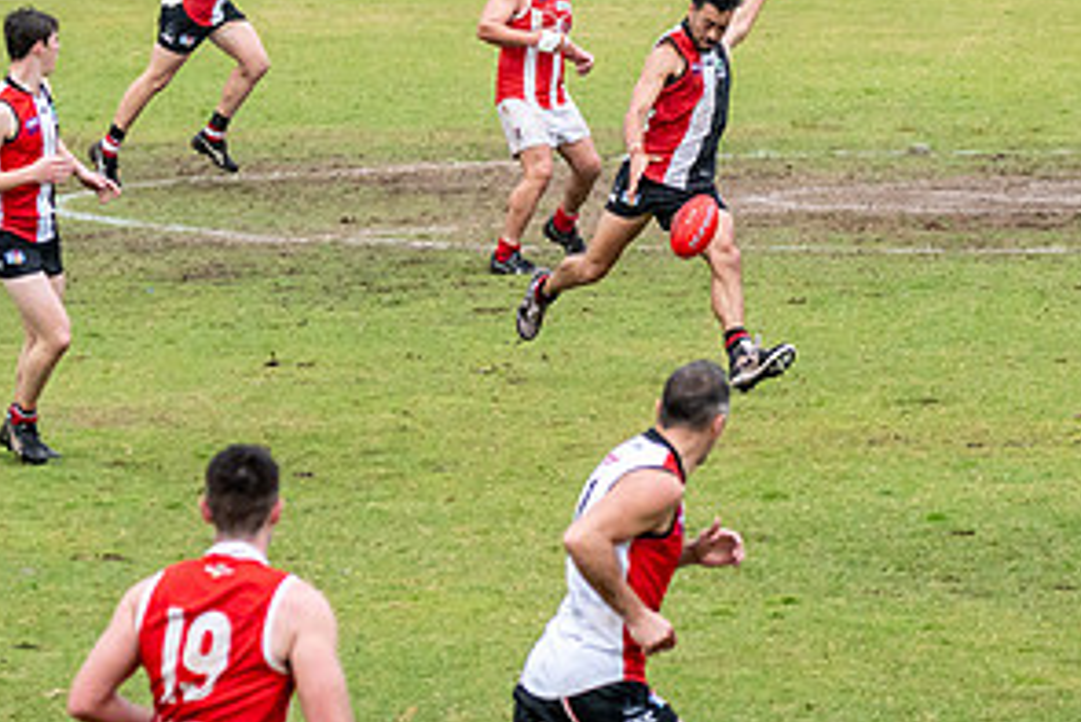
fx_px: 14690
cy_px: 264
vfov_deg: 2.8
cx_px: 766
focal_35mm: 489
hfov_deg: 4.2
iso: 1250
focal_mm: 150
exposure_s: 1/1250
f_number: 7.1
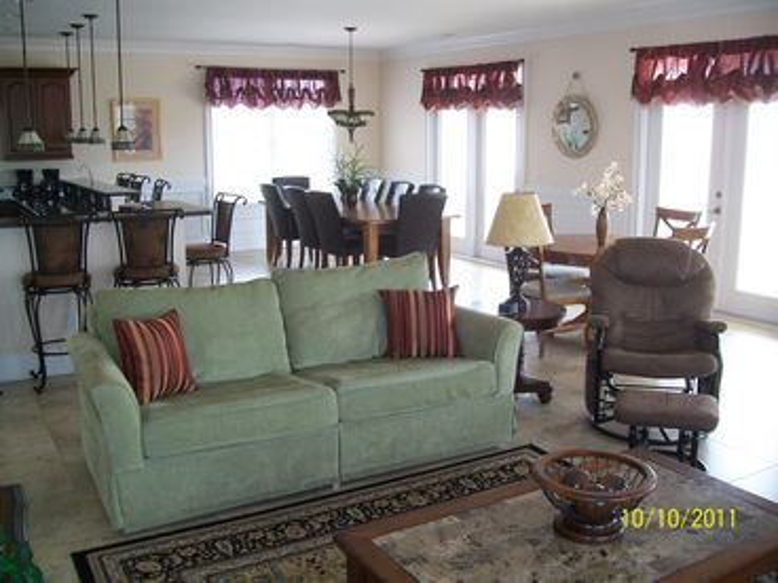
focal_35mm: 34
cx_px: 389
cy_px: 292
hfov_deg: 54.0
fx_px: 764
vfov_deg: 41.8
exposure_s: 1/80
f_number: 2.7
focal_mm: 6.1
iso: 160
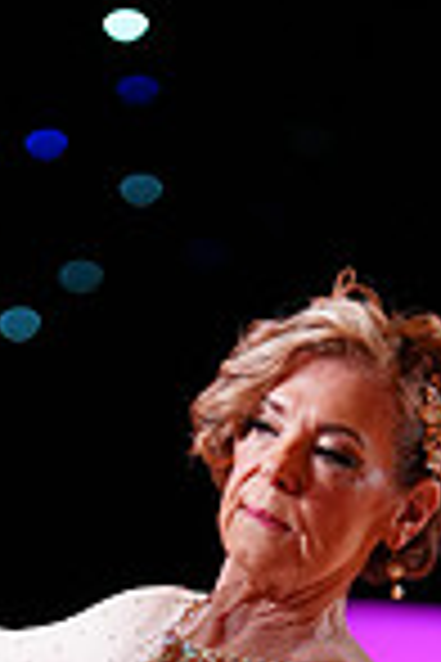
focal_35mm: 641
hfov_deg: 2.1
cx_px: 146
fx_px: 11777
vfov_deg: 3.2
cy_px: 1256
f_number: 2.8
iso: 1250
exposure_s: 1/400
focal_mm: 163
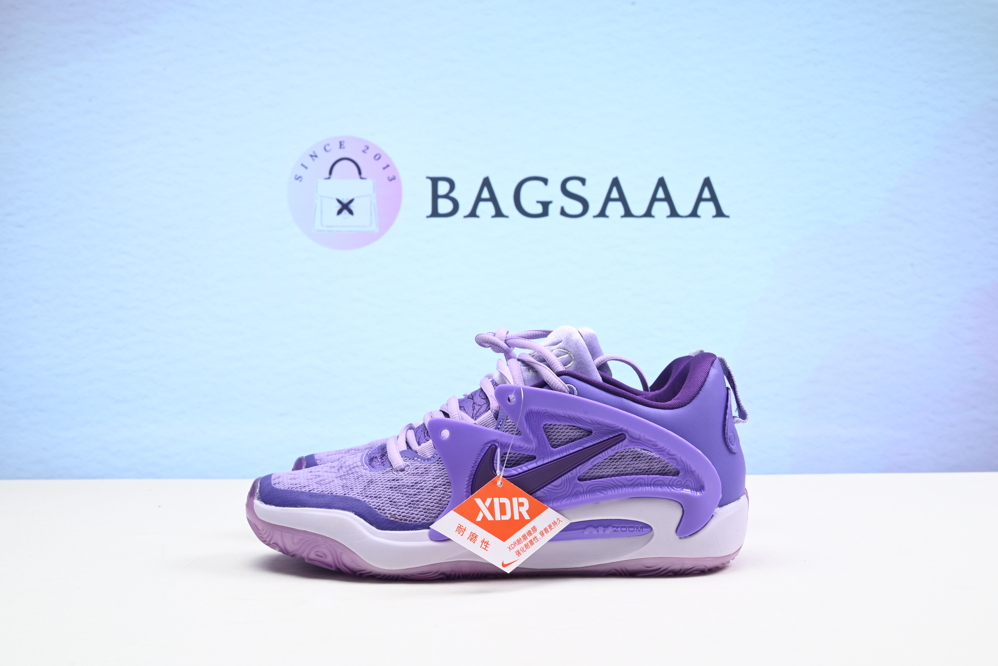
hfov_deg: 51.9
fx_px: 1026
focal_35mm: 37
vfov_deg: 36.0
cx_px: 499
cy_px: 333
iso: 100
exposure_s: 1/2
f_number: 16
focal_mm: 37
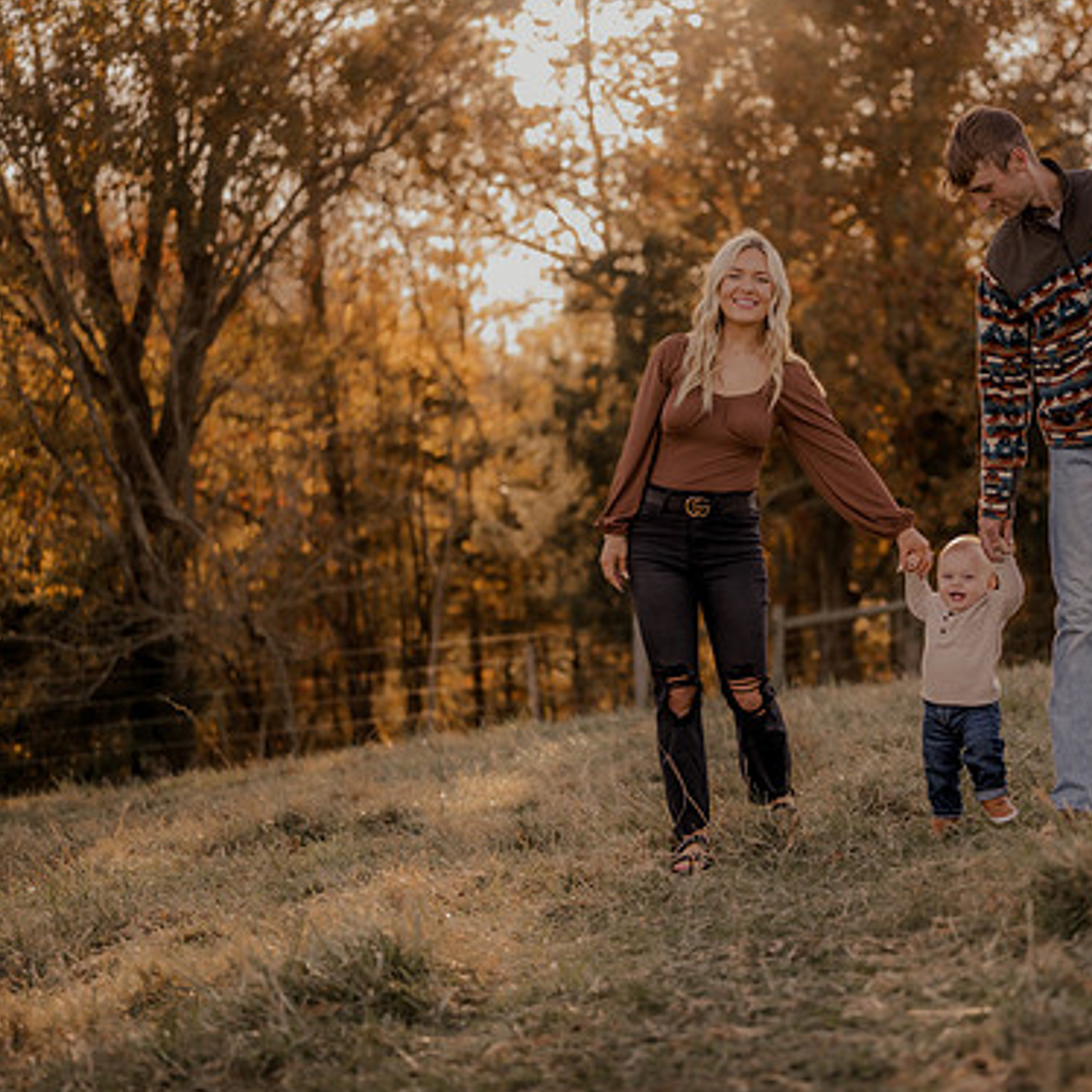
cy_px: 547
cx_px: 733
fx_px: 2356
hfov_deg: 26.0
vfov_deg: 26.1
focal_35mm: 66
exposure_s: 1/1250
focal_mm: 50
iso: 250
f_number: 1.8
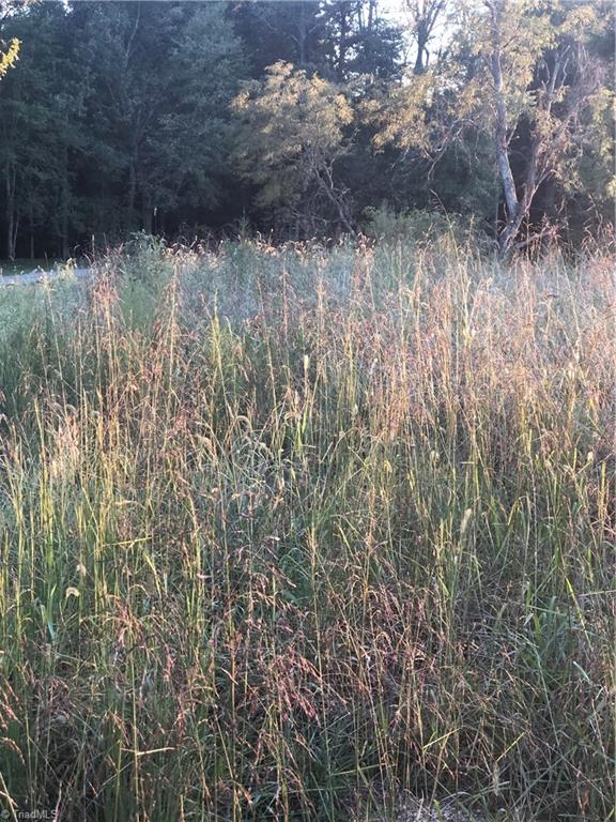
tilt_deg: -10.3
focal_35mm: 57
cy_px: 411
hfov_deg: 25.7
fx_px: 1352
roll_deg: +0.3
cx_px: 308
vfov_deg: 33.8
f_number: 2.8
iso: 40
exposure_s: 1/30
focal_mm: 6.6
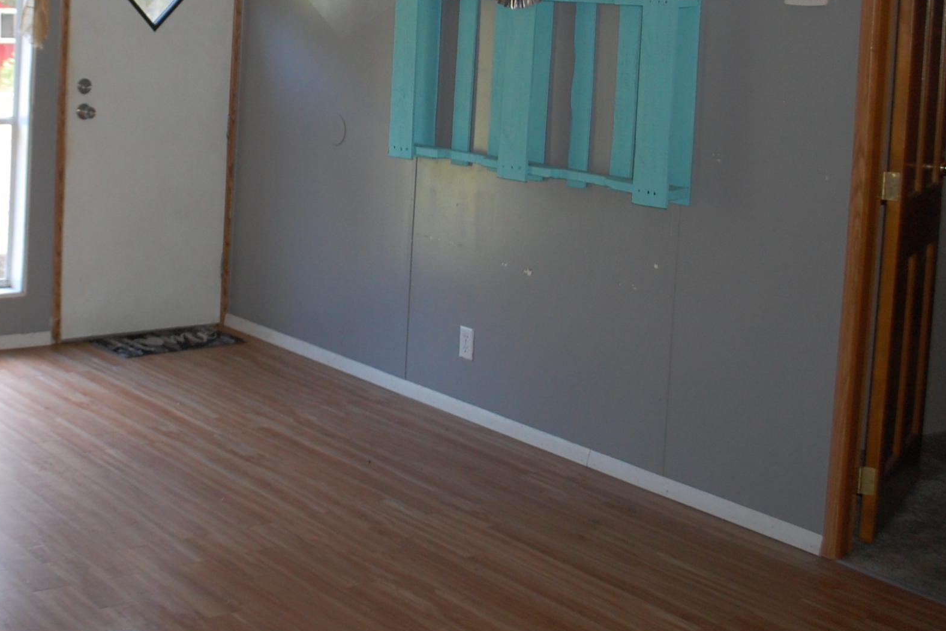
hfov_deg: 33.9
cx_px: 181
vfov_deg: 23.1
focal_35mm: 57
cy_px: 57
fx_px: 1498
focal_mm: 20
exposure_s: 1/60
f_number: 3.8
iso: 400
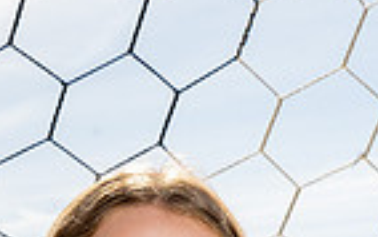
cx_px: 109
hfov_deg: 12.2
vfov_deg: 7.2
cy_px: 581
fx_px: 1763
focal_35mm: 171
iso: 200
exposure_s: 1/250
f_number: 11
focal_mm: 53
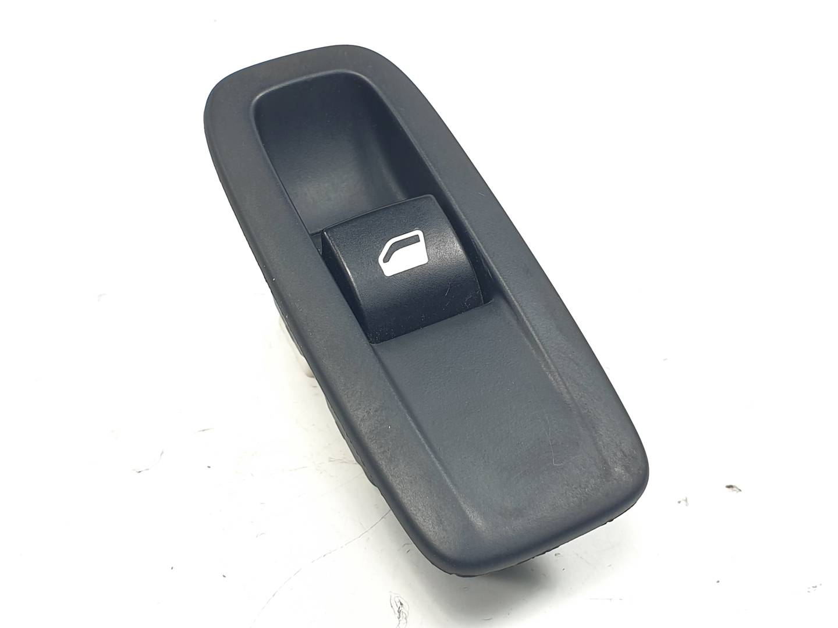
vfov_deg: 53.1
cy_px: 314
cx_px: 419
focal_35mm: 26
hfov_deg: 67.3
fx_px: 629
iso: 50
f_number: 2.4
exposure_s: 1/122
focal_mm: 4.3
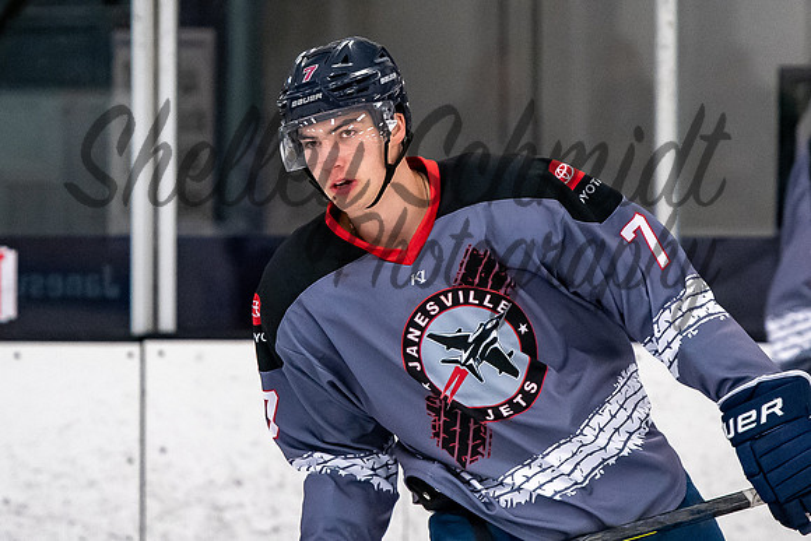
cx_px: 389
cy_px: 90
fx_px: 11865
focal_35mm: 527
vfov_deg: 2.6
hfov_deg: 3.9
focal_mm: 200
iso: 2000
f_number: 3.5
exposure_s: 1/800
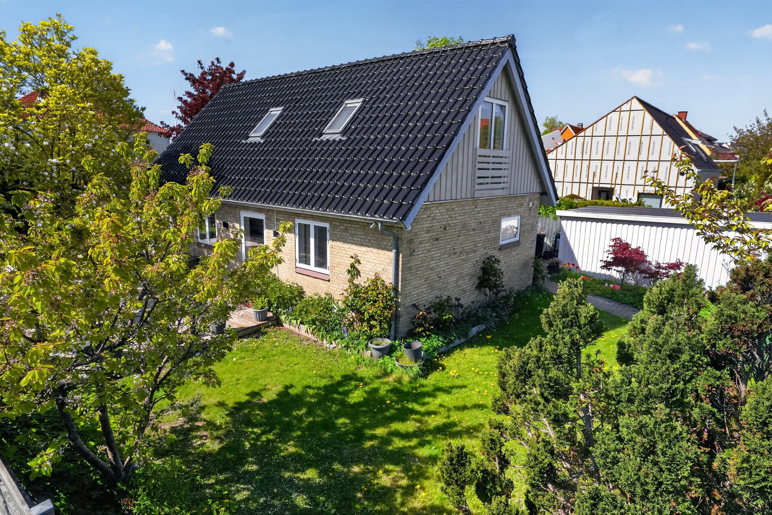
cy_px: 258
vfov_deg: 59.5
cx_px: 386
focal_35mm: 21
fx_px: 450
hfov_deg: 81.2
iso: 1250
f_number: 8
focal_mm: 21
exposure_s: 1/4000
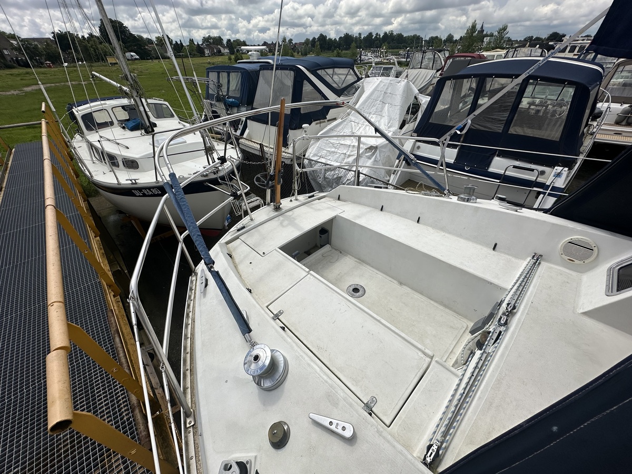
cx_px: 316
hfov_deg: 102.1
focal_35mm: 14
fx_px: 256
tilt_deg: -37.2
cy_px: 237
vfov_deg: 85.7
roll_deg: +2.3
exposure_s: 1/5814
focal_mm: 2.22
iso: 50
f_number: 2.2
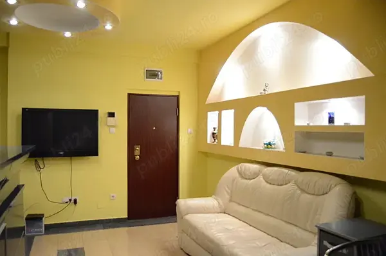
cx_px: 193
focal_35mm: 27
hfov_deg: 67.5
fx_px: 289
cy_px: 128
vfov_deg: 47.8
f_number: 3.5
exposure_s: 1/200
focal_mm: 18
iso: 6400
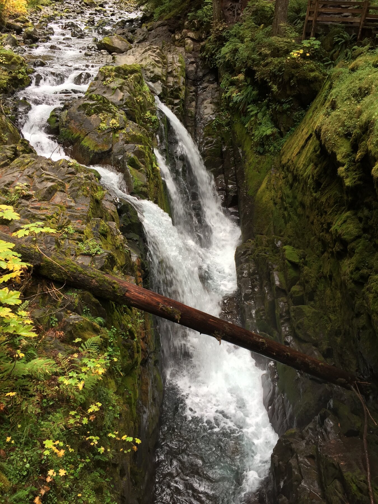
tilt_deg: -29.4
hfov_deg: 48.2
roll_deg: -2.1
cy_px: 252
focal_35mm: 29
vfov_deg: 61.7
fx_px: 422
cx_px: 189
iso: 32
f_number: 2.2
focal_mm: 4.15
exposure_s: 1/40
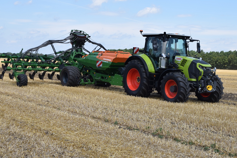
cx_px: 146
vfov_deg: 23.1
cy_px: 64
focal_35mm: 59
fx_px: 387
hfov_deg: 33.9
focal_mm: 27
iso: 200
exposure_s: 1/320
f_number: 9
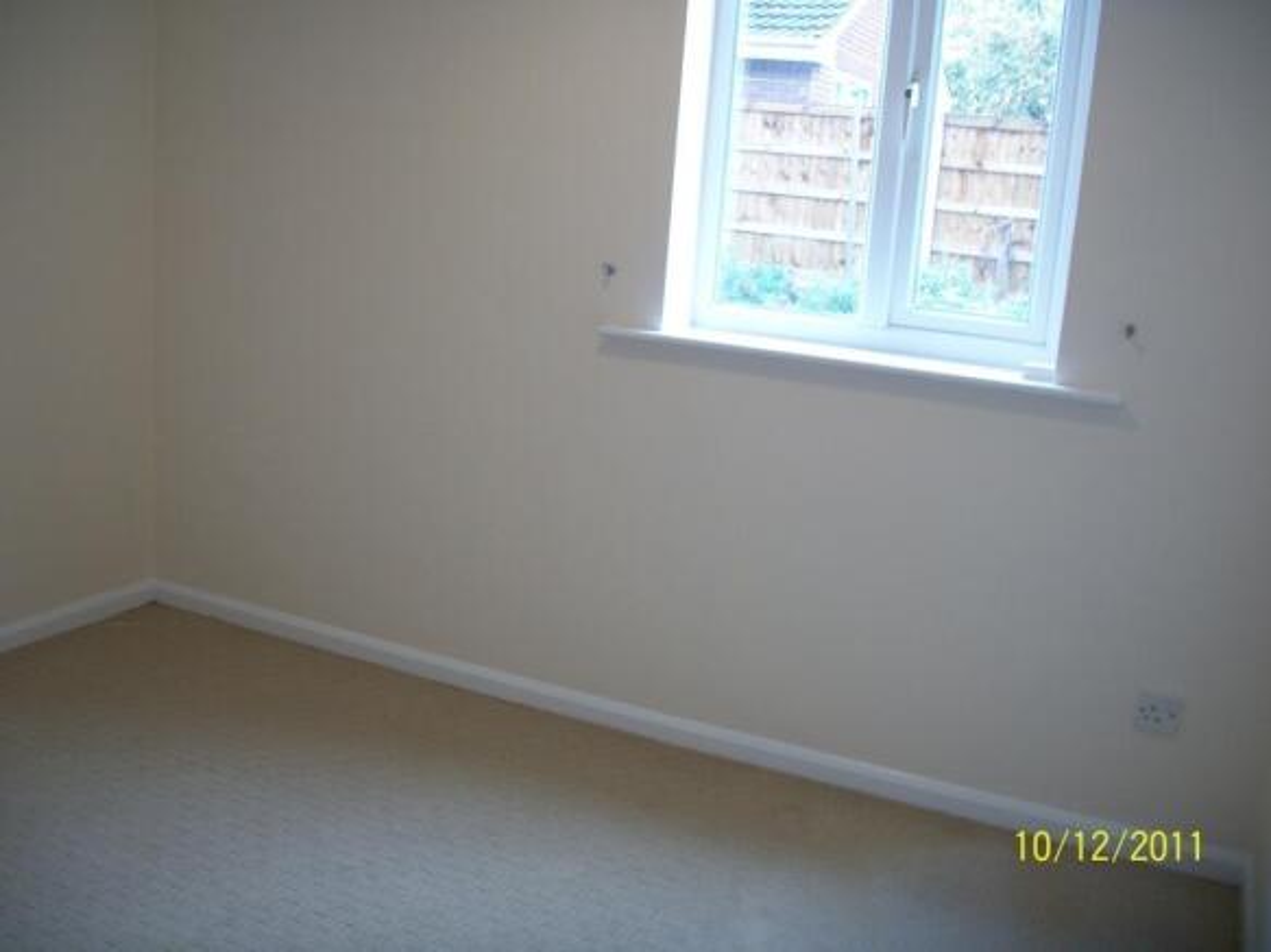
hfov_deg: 52.6
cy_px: 476
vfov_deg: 40.7
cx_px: 636
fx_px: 1285
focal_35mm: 35
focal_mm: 6.3
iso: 80
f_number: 3.1
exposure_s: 1/30
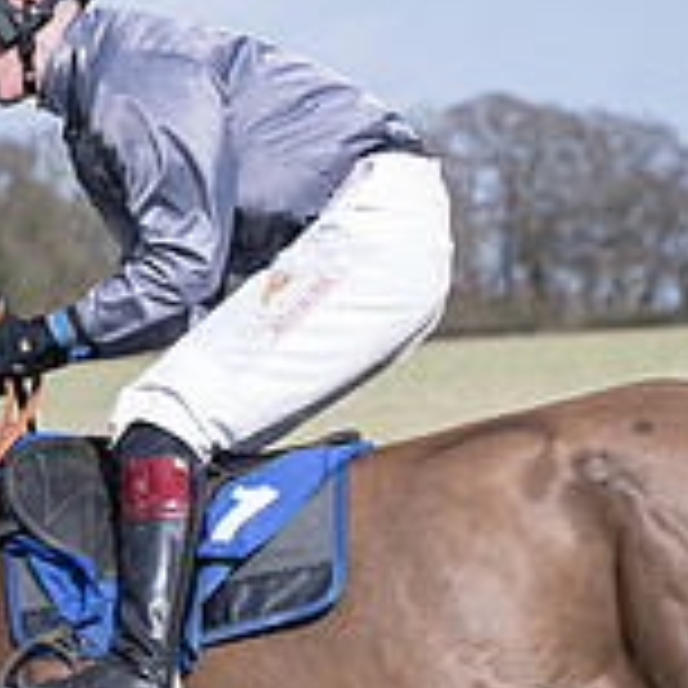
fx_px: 6836
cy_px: 806
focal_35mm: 304
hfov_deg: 5.8
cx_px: 221
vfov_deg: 5.7
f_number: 4
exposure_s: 1/2000
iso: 200
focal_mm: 70
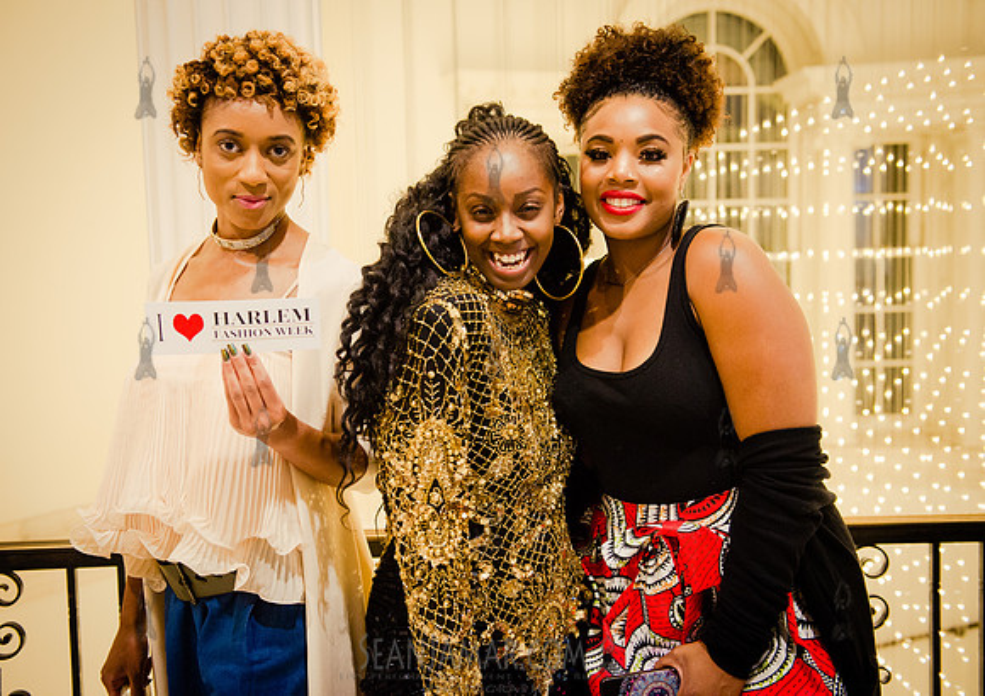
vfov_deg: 35.1
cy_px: 348
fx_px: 1101
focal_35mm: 39
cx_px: 471
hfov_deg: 48.2
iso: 4000
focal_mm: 38
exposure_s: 1/200
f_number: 3.5
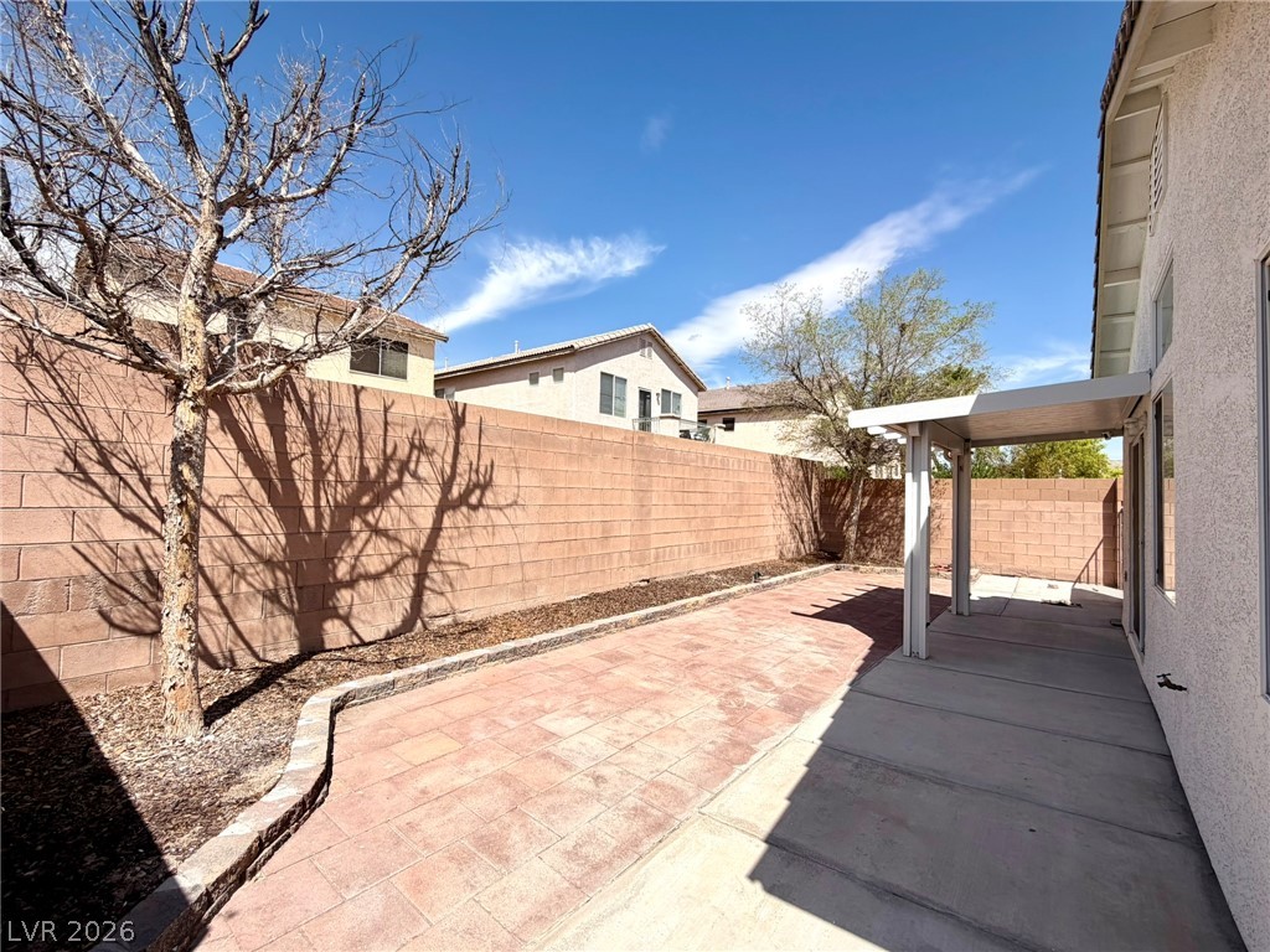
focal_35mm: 14
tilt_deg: +3.2
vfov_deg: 85.7
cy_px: 476
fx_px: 514
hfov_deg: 102.1
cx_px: 635
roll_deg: +0.8
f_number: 2.2
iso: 25
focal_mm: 2.22
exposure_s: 1/1105
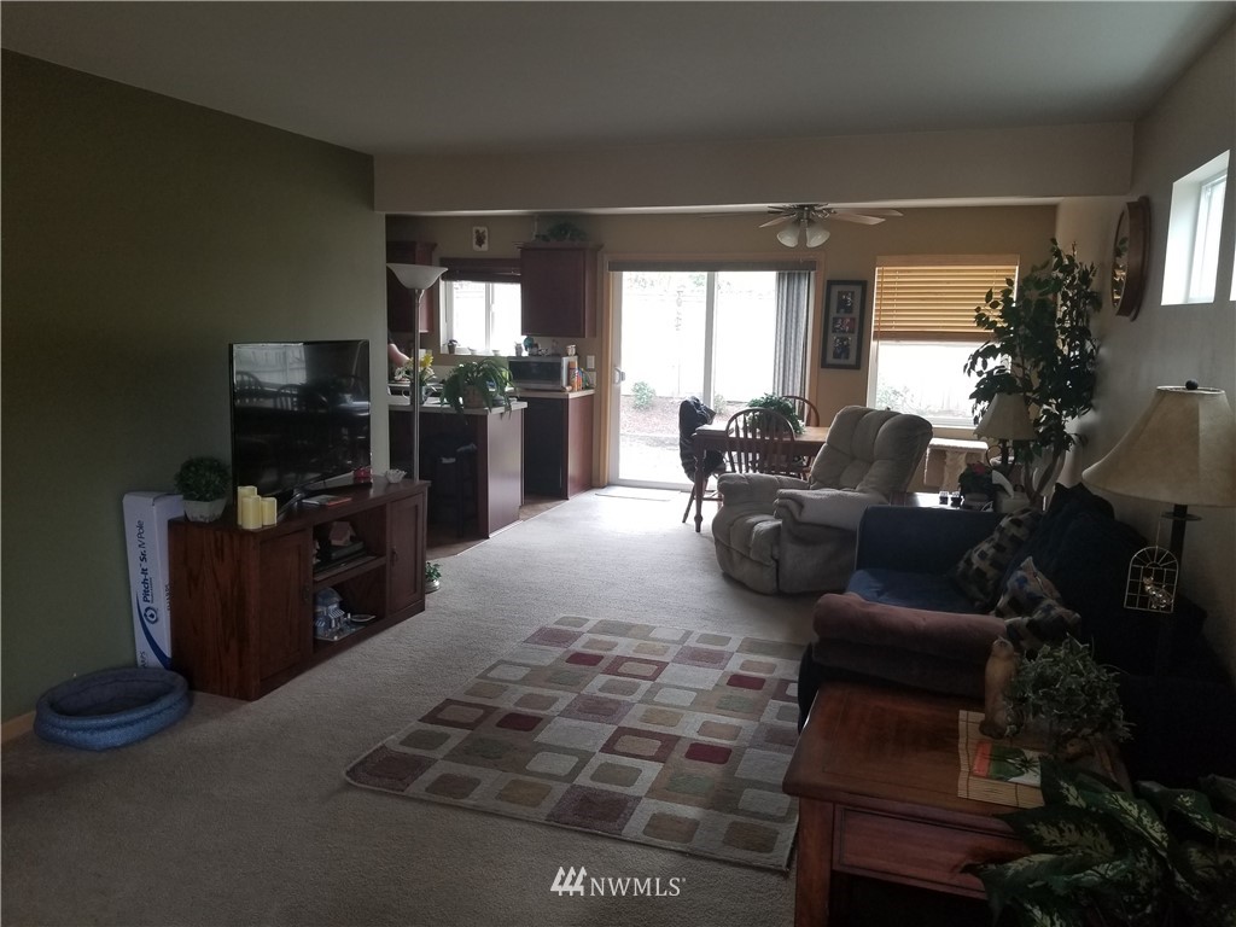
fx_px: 928
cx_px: 618
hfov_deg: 67.3
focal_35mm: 26
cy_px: 464
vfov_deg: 53.1
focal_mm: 4.25
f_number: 1.7
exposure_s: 1/60
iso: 64
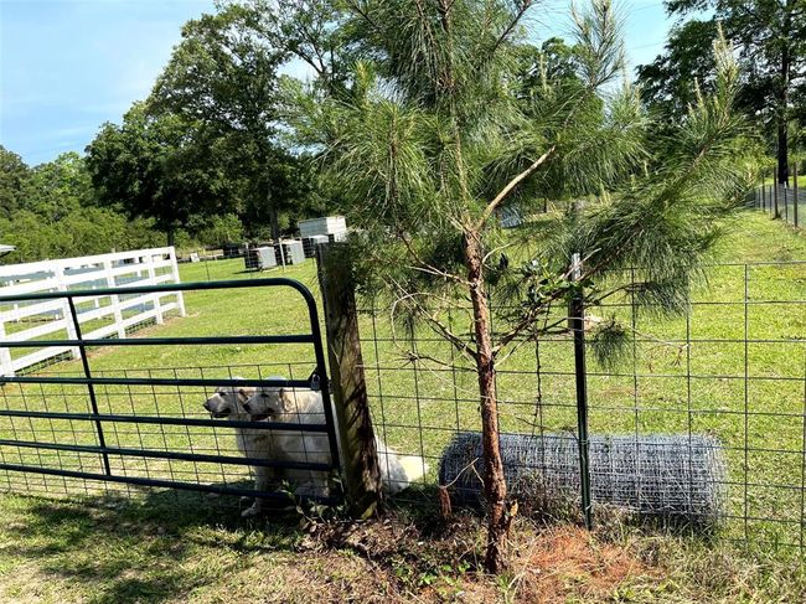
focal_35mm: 26
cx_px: 403
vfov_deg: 53.0
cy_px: 302
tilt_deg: -6.3
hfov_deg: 67.3
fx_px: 605
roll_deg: +0.1
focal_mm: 5.1
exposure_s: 1/2288
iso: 50
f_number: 1.6
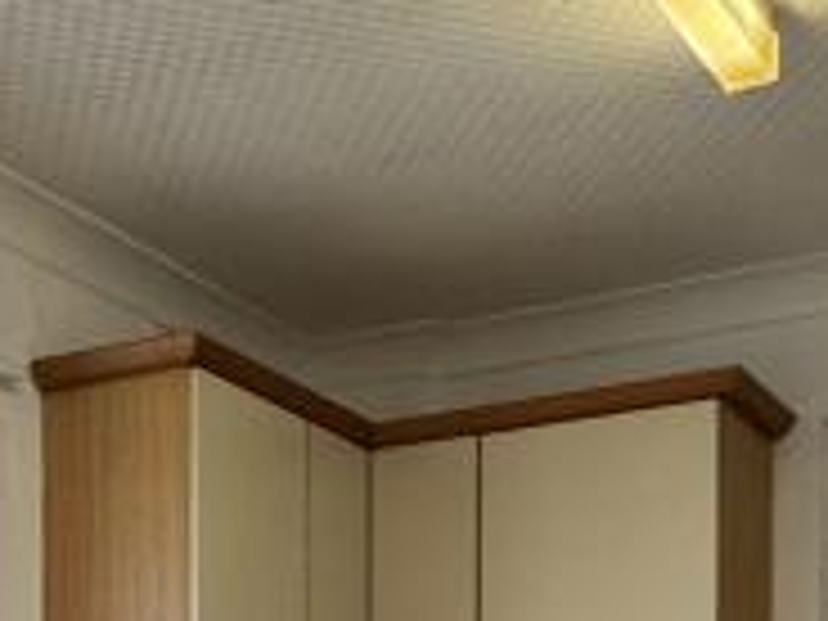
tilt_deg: -1.9
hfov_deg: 25.0
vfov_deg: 16.7
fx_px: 1866
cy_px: 1004
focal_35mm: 78
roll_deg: +0.3
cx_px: 310
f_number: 2.2
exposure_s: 1/100
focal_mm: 2.22
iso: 250
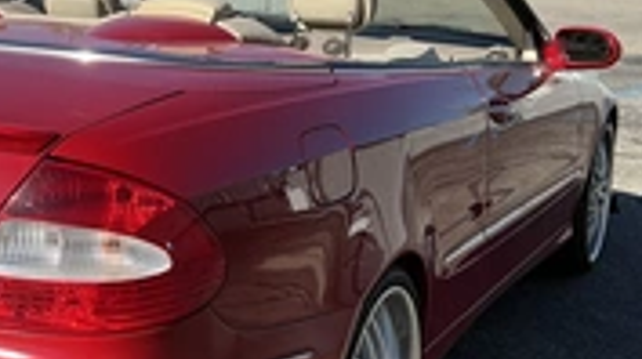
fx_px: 1173
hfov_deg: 29.2
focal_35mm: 69
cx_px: 44
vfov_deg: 17.4
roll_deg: -0.8
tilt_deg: -13.6
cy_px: 207
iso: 25
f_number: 1.8
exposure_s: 1/1377
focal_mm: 3
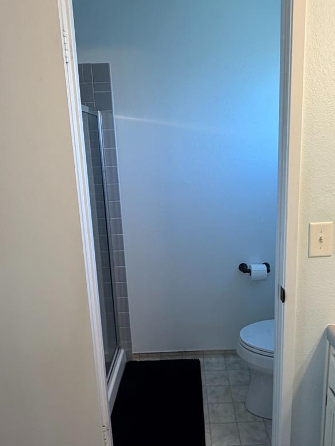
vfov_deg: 65.3
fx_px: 348
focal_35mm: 27
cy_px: 222
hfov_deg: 51.2
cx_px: 189
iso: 160
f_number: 2.2
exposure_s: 1/120
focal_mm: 2.22
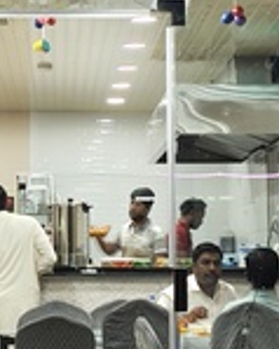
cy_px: 109
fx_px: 1457
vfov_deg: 13.6
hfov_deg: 10.9
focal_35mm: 141
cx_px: 27
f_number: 1.88
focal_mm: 5.56
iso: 233
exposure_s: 1/50
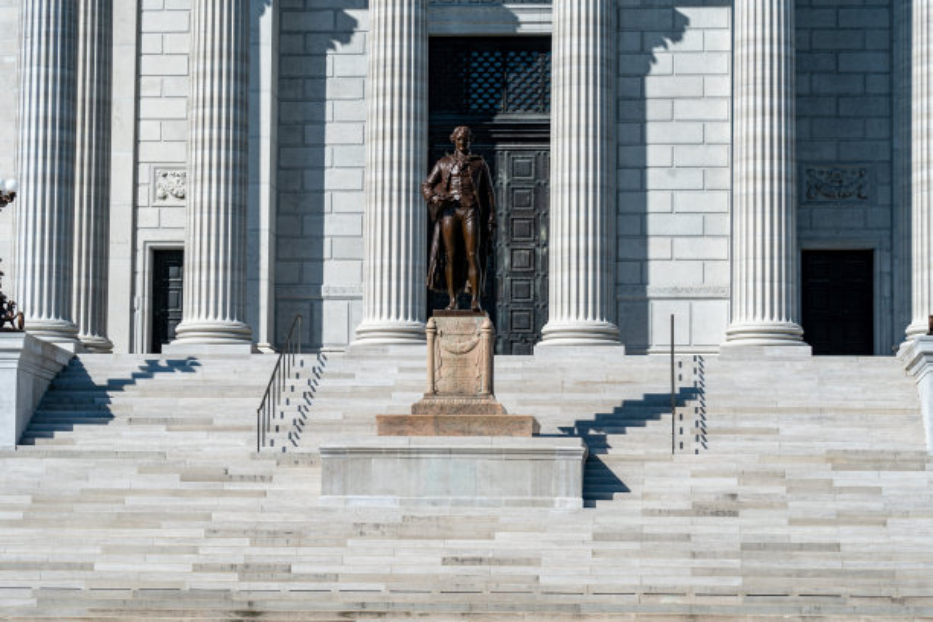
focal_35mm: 105
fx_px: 2721
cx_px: 466
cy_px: 311
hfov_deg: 19.5
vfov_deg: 13.0
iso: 100
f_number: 9
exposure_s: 1/250
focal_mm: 70
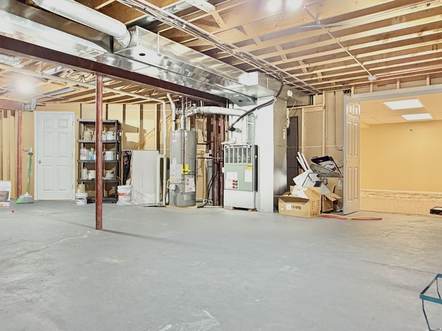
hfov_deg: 64.4
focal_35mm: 27
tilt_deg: -0.3
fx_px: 345
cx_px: 166
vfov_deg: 51.3
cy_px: 166
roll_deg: +0.9
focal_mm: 2.22
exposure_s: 1/60
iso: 320
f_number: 2.2
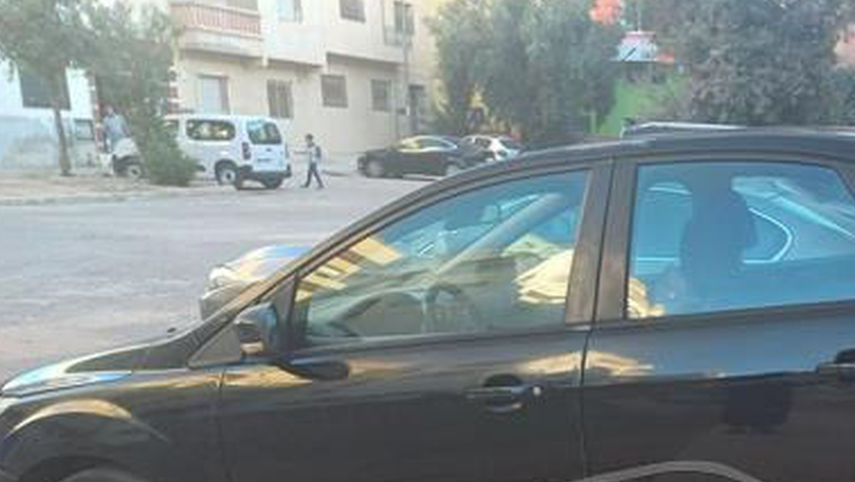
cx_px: 724
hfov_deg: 41.2
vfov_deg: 24.1
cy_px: 506
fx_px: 1066
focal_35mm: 47
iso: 50
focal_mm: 4.65
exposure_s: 1/50
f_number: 1.8
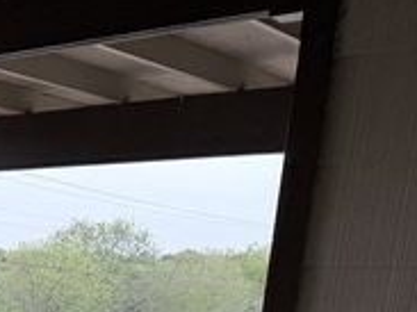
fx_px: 1011
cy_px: 533
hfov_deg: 18.8
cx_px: -303
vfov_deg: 15.5
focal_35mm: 84
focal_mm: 6.76
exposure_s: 1/395
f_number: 1.78
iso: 80
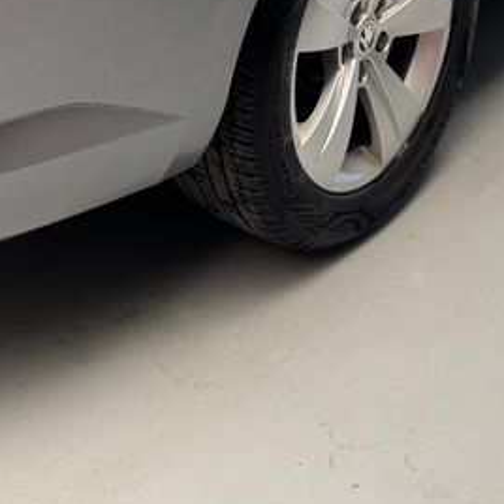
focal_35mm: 81
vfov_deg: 19.5
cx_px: 88
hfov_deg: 21.1
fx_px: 1334
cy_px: -179
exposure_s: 1/121
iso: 100
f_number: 1.78
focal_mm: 6.76
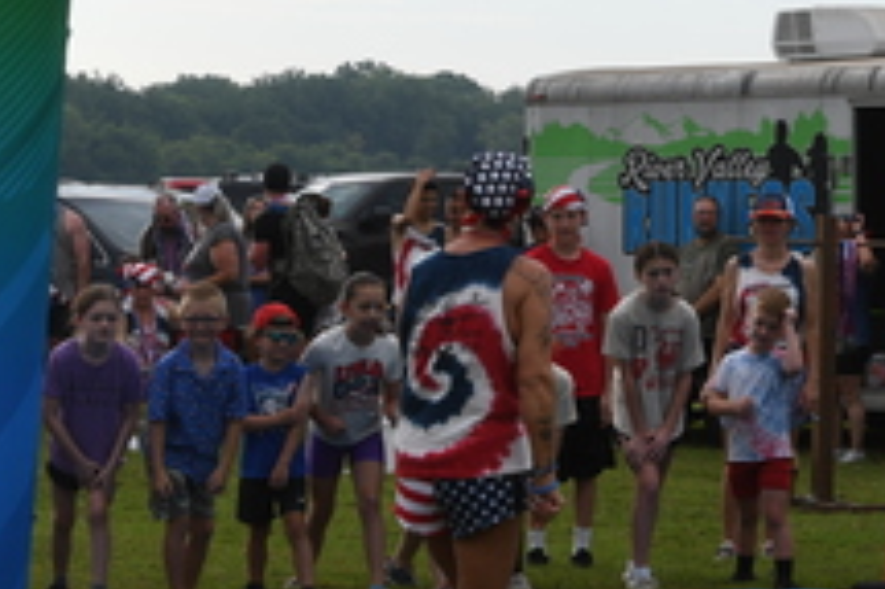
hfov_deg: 11.8
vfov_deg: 7.9
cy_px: 290
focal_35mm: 174
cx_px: 679
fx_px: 4274
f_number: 11
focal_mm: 34
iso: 100
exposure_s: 1/100
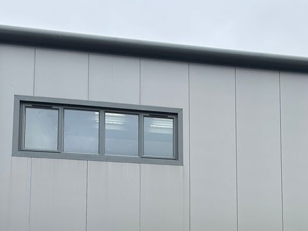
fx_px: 489
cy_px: 238
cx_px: 232
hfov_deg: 34.2
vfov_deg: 25.1
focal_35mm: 55
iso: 80
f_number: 1.78
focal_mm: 6.86
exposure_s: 1/1183
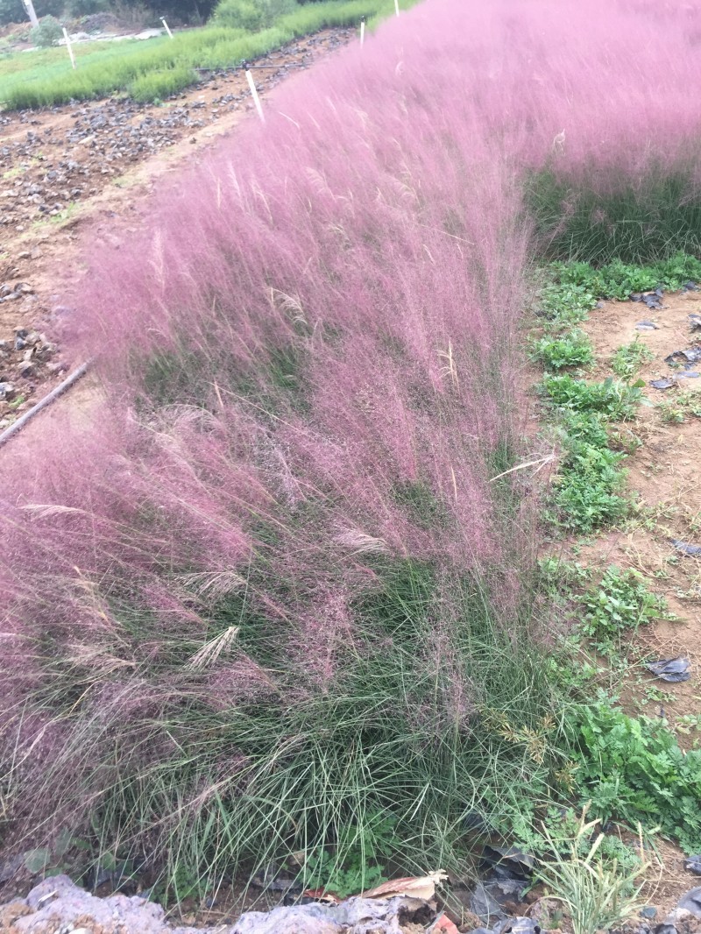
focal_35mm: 29
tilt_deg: -32.0
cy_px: 467
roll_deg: +7.6
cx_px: 350
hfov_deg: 48.2
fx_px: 783
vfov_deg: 61.6
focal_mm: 4.15
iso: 32
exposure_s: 1/50
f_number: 2.2
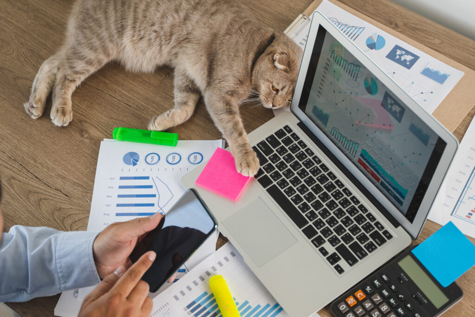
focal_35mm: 69
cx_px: 238
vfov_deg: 19.7
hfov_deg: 29.2
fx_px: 910
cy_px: 158
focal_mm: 46
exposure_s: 1/125
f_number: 2.8
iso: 100
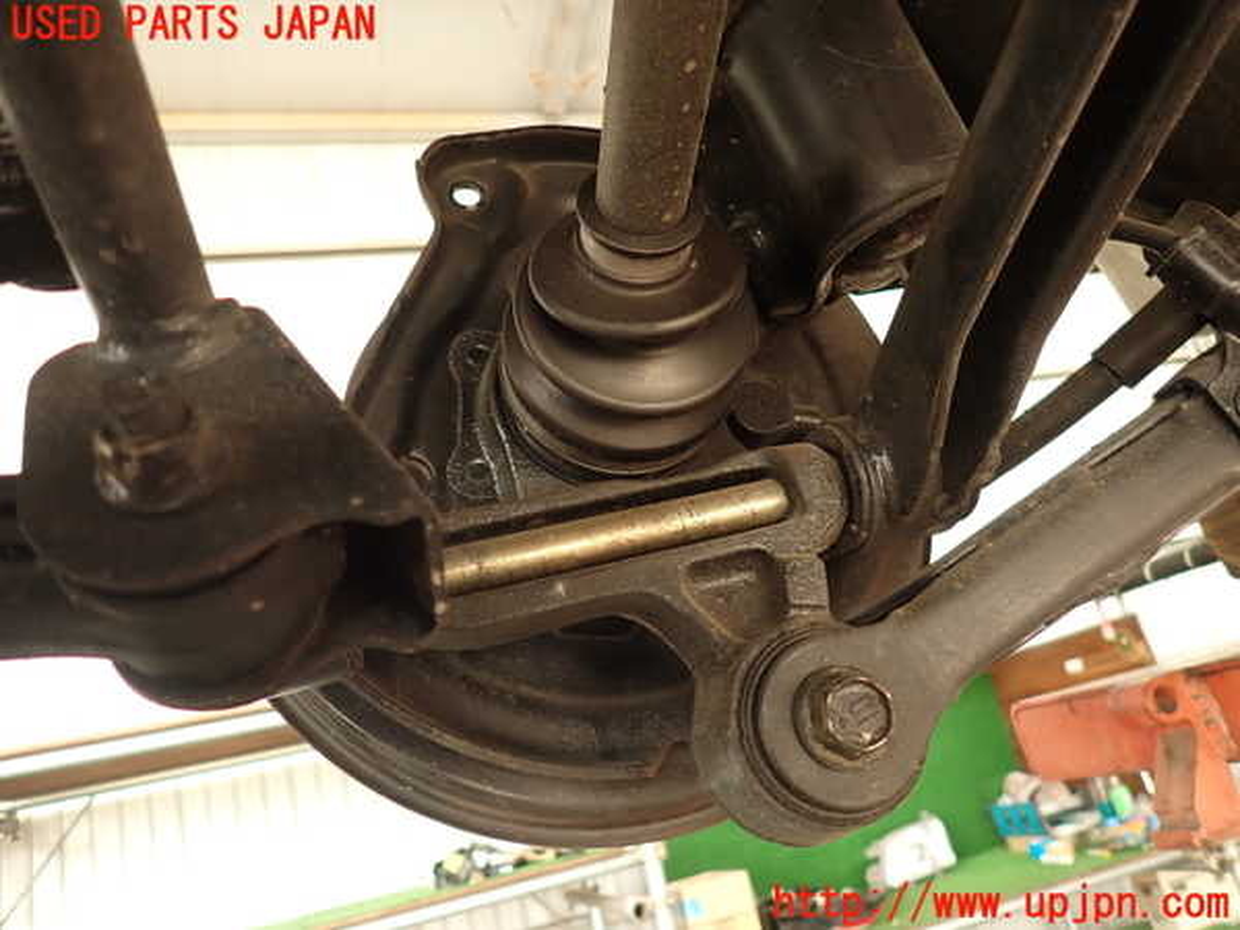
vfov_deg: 54.9
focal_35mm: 25
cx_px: 620
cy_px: 465
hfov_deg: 69.4
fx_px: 896
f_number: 2
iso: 200
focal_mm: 4.5
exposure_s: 1/60
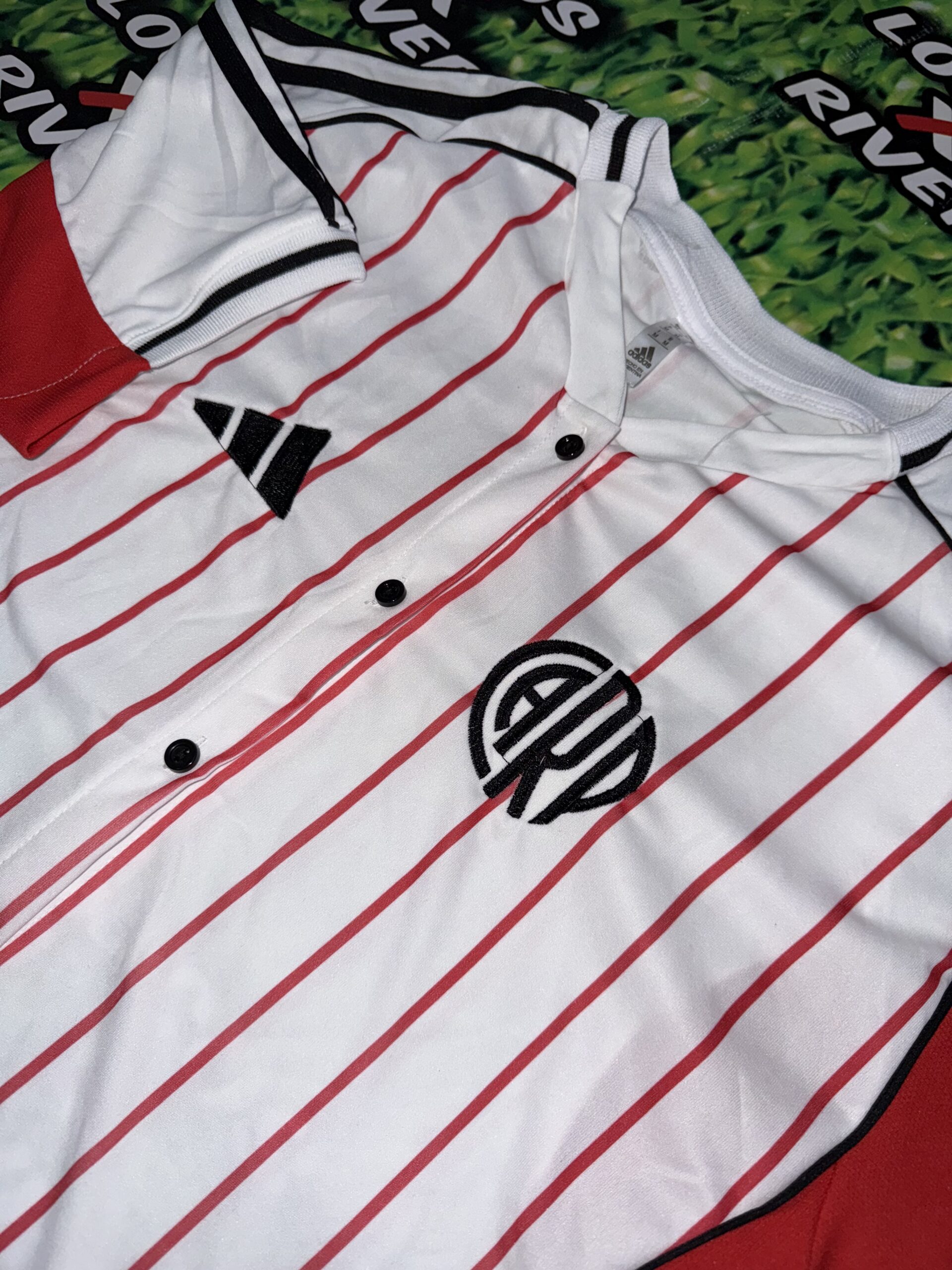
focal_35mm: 24
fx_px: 880
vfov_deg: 71.6
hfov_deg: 56.8
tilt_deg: -70.1
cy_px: 635
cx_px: 476
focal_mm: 6.76
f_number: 1.78
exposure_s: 1/382
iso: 50
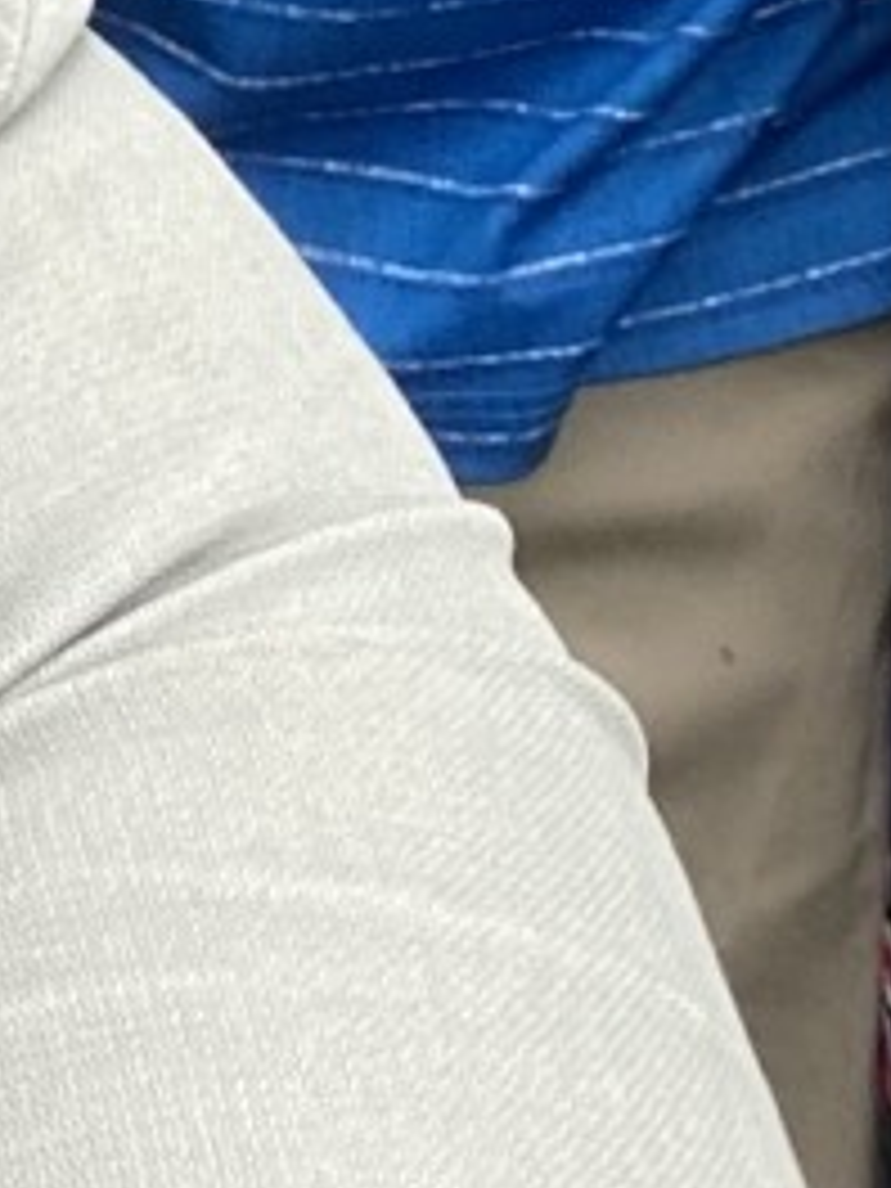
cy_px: -1526
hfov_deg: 9.2
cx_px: -180
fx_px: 5457
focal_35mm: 159
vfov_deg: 10.8
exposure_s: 1/122
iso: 64
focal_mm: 2.71
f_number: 2.2
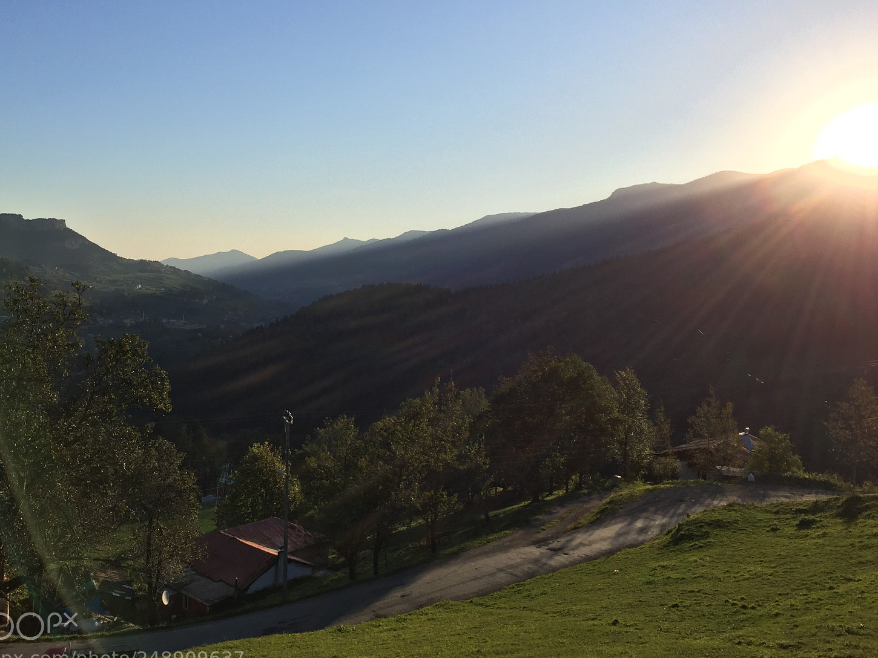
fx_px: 812
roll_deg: -2.1
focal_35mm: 32
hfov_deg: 56.8
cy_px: 343
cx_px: 412
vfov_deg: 44.2
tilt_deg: -5.1
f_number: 2.2
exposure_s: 1/1883
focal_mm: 4.15
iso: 32
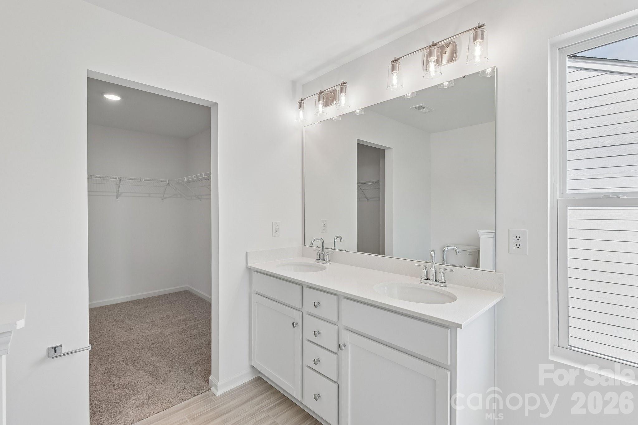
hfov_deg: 96.7
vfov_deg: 73.7
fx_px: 284
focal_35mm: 16
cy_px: 212
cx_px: 319
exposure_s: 1/40
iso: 200
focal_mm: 16
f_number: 11
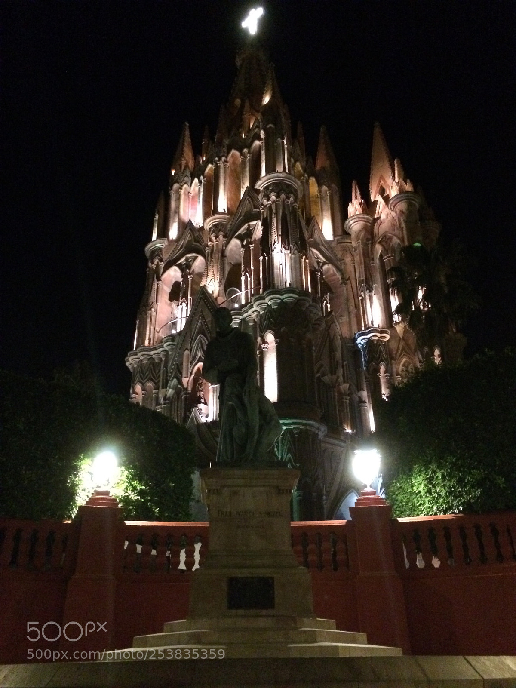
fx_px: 576
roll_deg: +0.4
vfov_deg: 61.7
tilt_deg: +29.2
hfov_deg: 48.2
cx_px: 258
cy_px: 344
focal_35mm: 29
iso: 800
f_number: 2.2
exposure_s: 1/15
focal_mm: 4.15
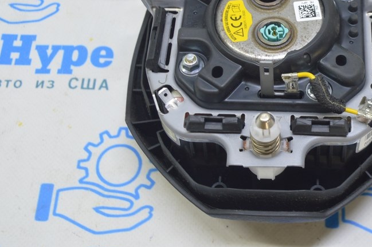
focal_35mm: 71
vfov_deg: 19.0
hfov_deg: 28.1
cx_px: 275
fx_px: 733
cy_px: 54
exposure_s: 1/20
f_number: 5.6
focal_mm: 30
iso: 400
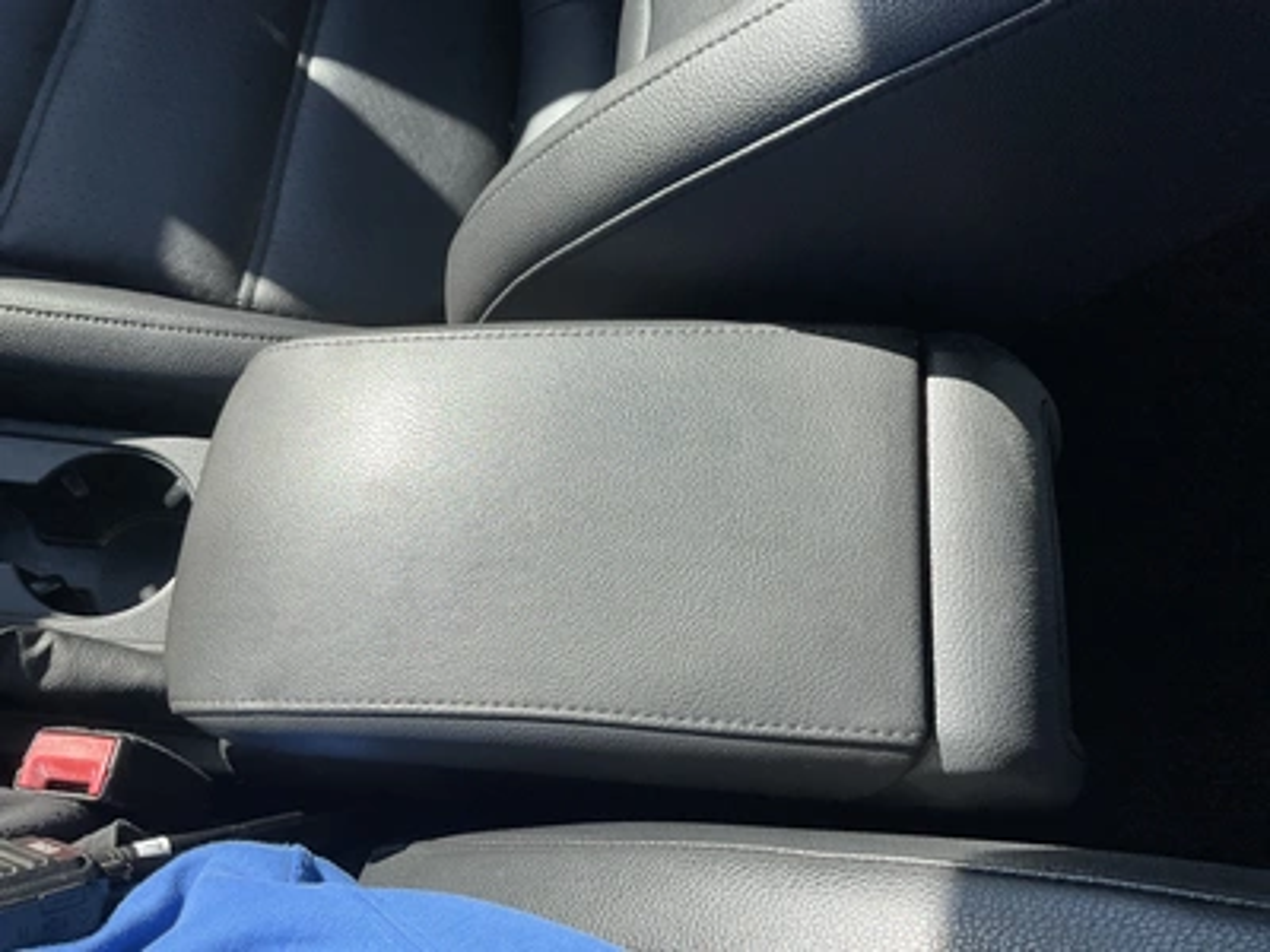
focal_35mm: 29
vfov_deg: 48.2
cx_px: 635
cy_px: 476
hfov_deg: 61.7
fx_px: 1064
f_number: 1.8
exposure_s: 1/469
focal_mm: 3
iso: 25
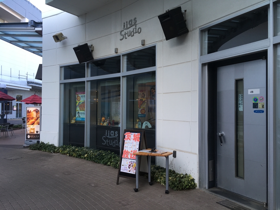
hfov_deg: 61.7
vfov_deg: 48.2
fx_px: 235
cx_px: 140
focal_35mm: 29
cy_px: 105
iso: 25
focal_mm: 4.15
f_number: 2.2
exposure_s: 1/120
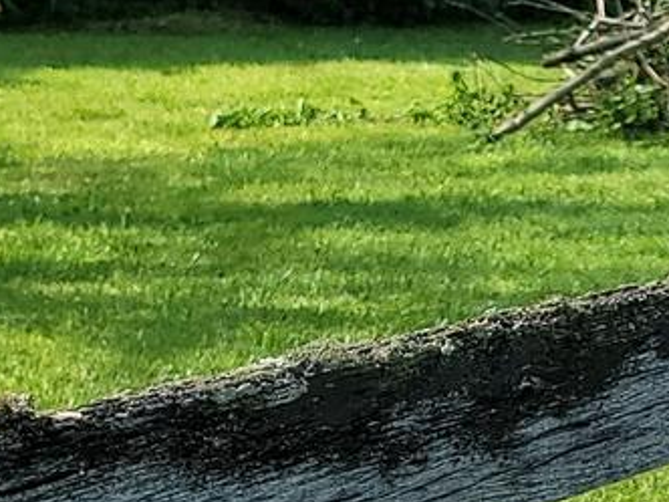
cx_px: 1846
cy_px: 593
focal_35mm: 154
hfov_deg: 10.2
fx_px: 2976
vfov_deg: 9.5
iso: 20
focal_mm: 7
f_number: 1.8
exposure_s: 1/717
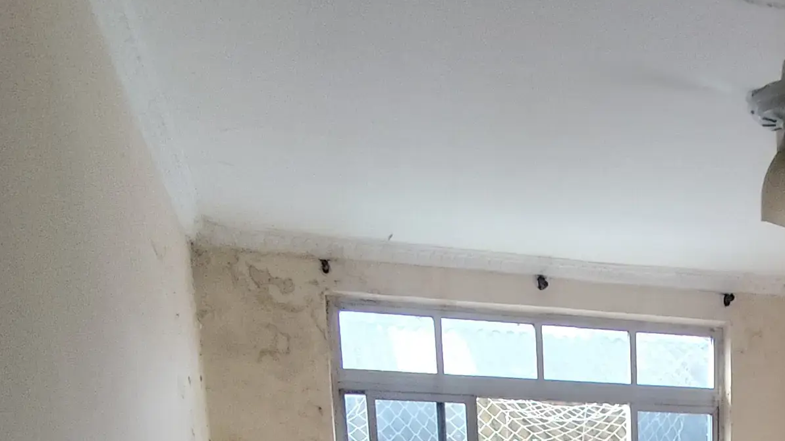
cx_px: 711
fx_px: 999
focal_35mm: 48
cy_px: 777
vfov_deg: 19.3
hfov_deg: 39.7
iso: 100
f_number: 2.2
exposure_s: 1/60
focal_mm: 1.65
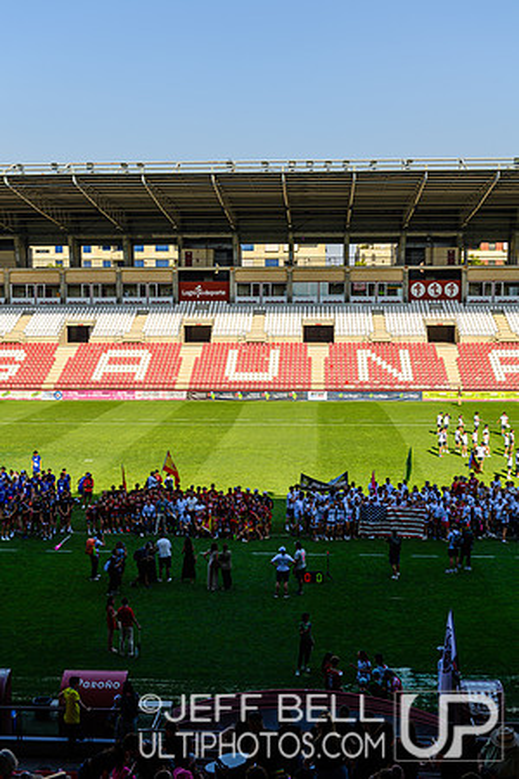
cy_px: 390
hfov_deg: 29.9
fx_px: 973
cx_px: 260
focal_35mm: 45
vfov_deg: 43.6
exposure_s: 1/320
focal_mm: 45
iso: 100
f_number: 5.6
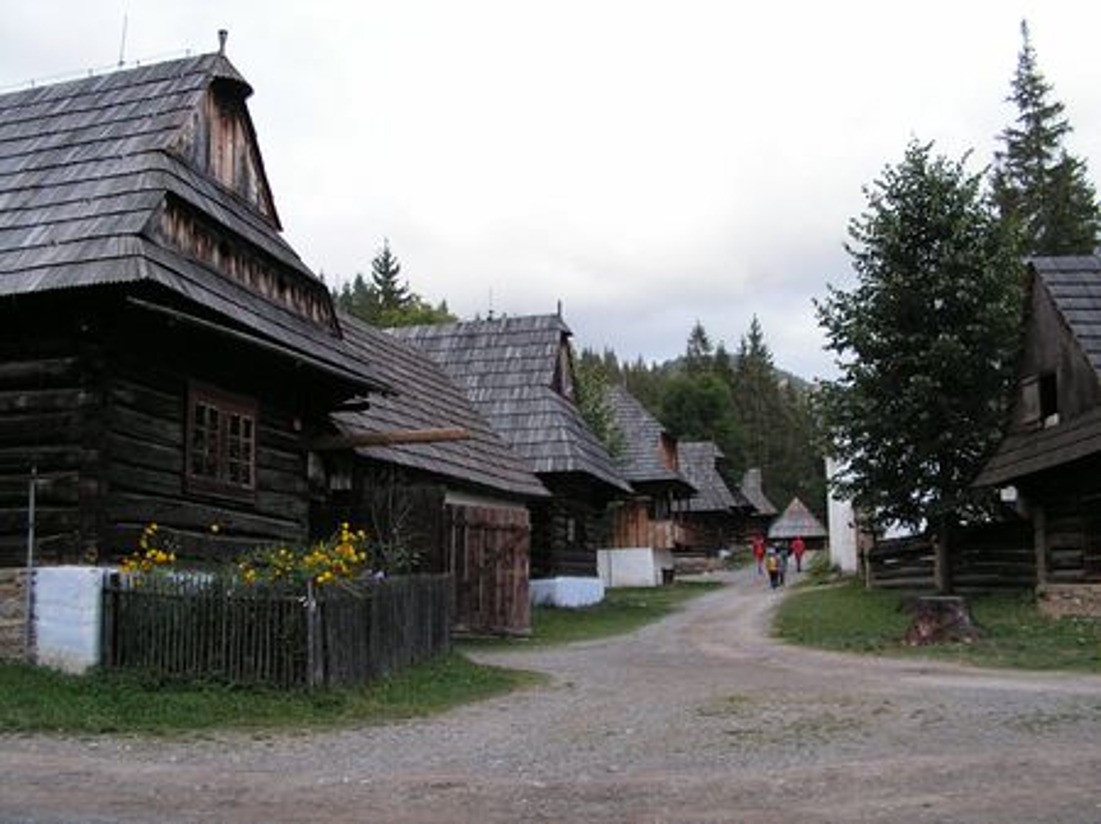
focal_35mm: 36
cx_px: 550
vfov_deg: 39.6
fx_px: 1144
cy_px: 412
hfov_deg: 51.4
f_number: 3.2
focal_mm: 6
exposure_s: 1/160
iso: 100
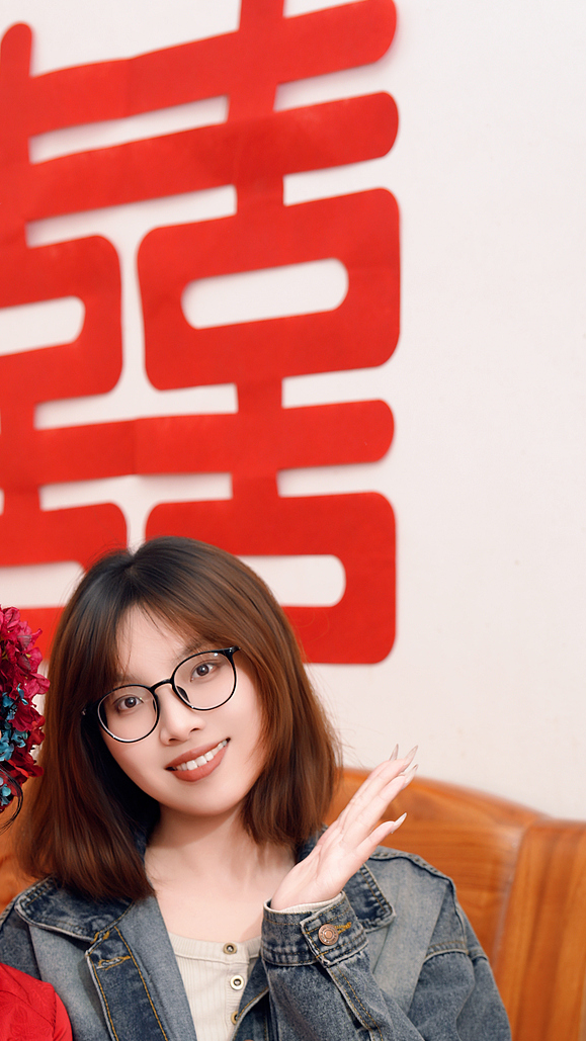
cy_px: 899
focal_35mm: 86
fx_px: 2375
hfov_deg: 13.8
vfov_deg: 24.2
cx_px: -23
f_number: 3.5
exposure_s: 1/100
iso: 125
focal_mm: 44
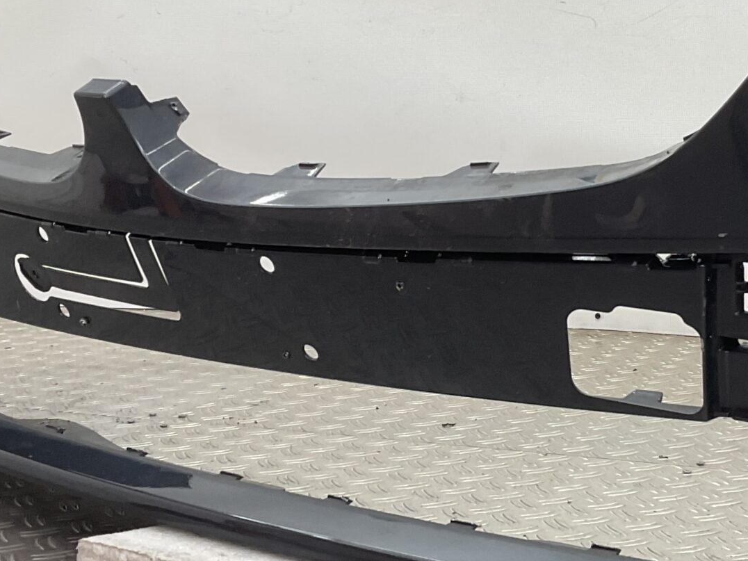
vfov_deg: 21.3
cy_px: 250
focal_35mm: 69
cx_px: 505
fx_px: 1491
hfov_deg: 28.0
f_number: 1.8
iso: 32
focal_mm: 3
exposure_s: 1/120
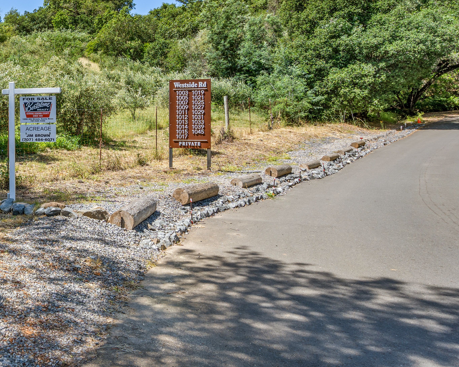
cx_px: -17
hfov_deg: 43.0
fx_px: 475
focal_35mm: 35
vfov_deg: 41.8
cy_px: 130
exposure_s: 1/200
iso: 160
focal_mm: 17
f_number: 8
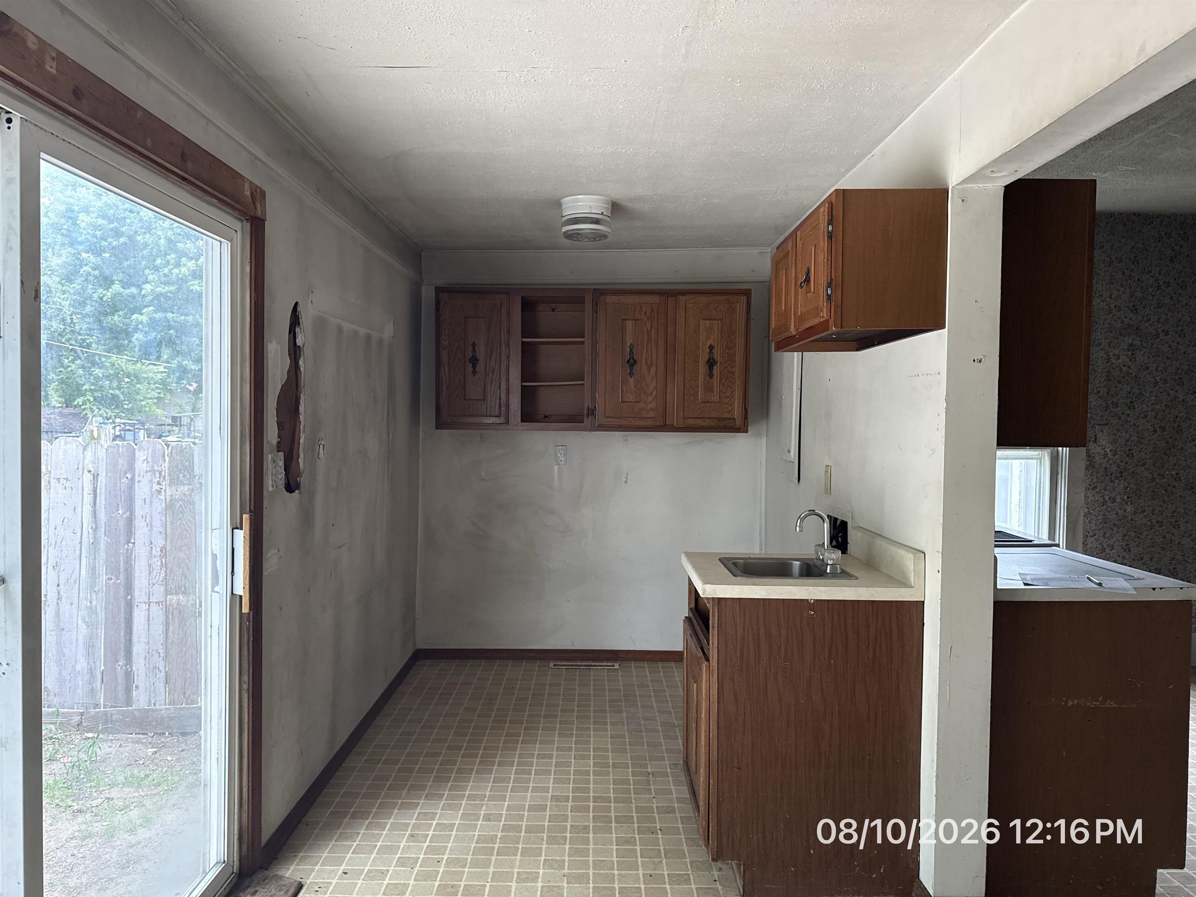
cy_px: 448
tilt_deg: -1.4
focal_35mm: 24
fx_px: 829
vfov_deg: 56.8
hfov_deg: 71.6
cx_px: 598
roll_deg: -1.5
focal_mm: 6.76
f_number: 1.78
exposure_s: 1/60
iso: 320
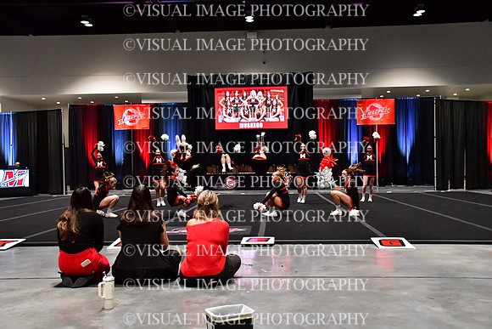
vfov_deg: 34.2
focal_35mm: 39
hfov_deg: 49.5
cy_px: 164
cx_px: 246
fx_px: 533
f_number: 4
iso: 4000
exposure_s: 1/400
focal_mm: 26
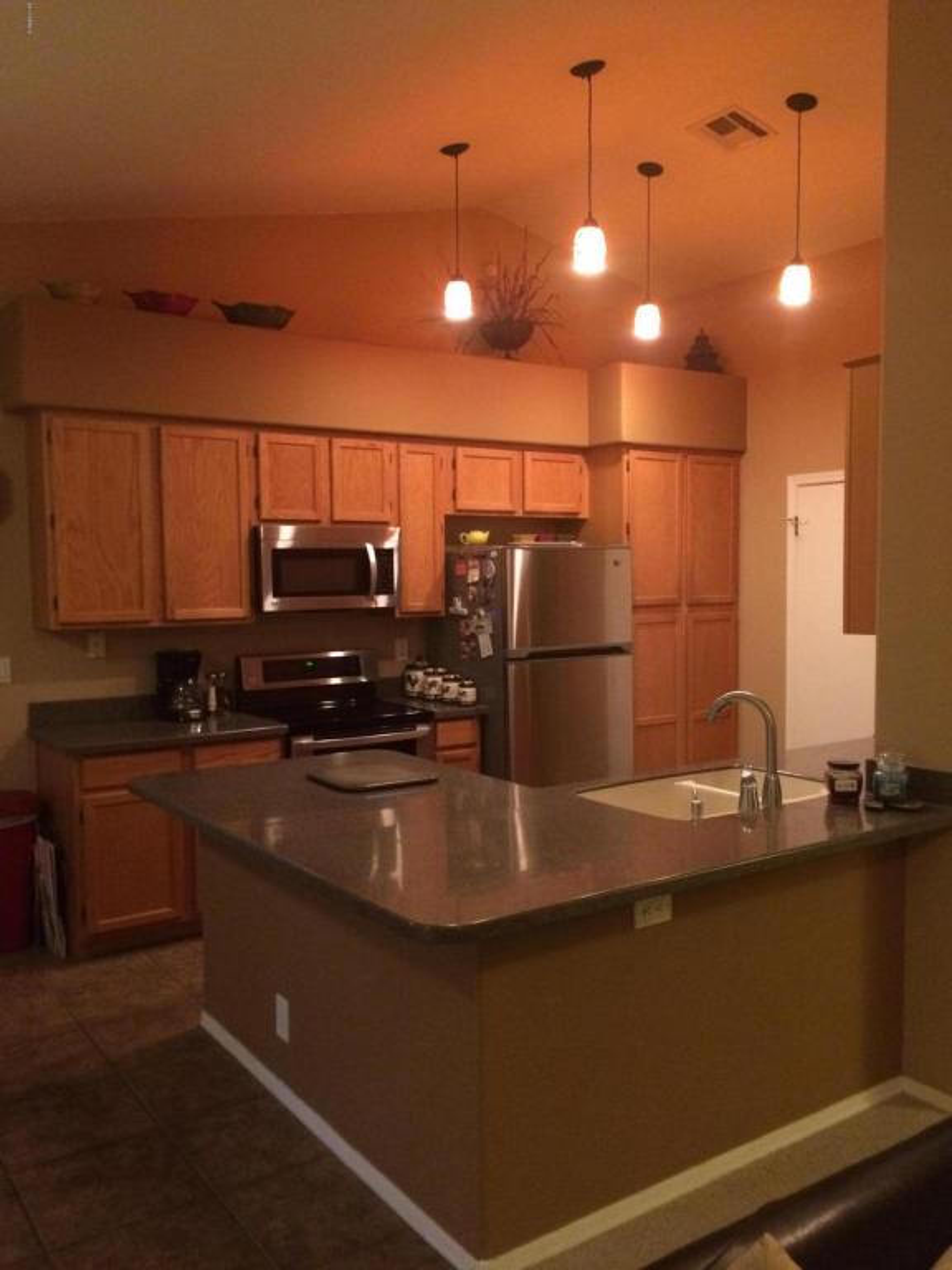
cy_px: 635
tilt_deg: -6.3
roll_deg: +1.0
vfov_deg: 61.7
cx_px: 476
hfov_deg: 48.2
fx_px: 1063
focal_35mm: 29
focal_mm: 4.15
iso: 400
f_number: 2.2
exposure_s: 1/15
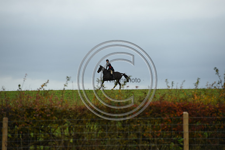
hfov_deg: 10.3
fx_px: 1249
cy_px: 75
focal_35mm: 200
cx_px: 112
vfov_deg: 6.9
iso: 560
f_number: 5
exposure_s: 1/1000
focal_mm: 200
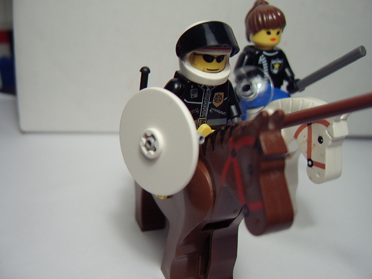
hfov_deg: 58.4
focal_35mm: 31
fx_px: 333
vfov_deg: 45.4
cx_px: 186
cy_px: 140
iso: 100
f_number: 2.7
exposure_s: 1/60
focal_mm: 8.13
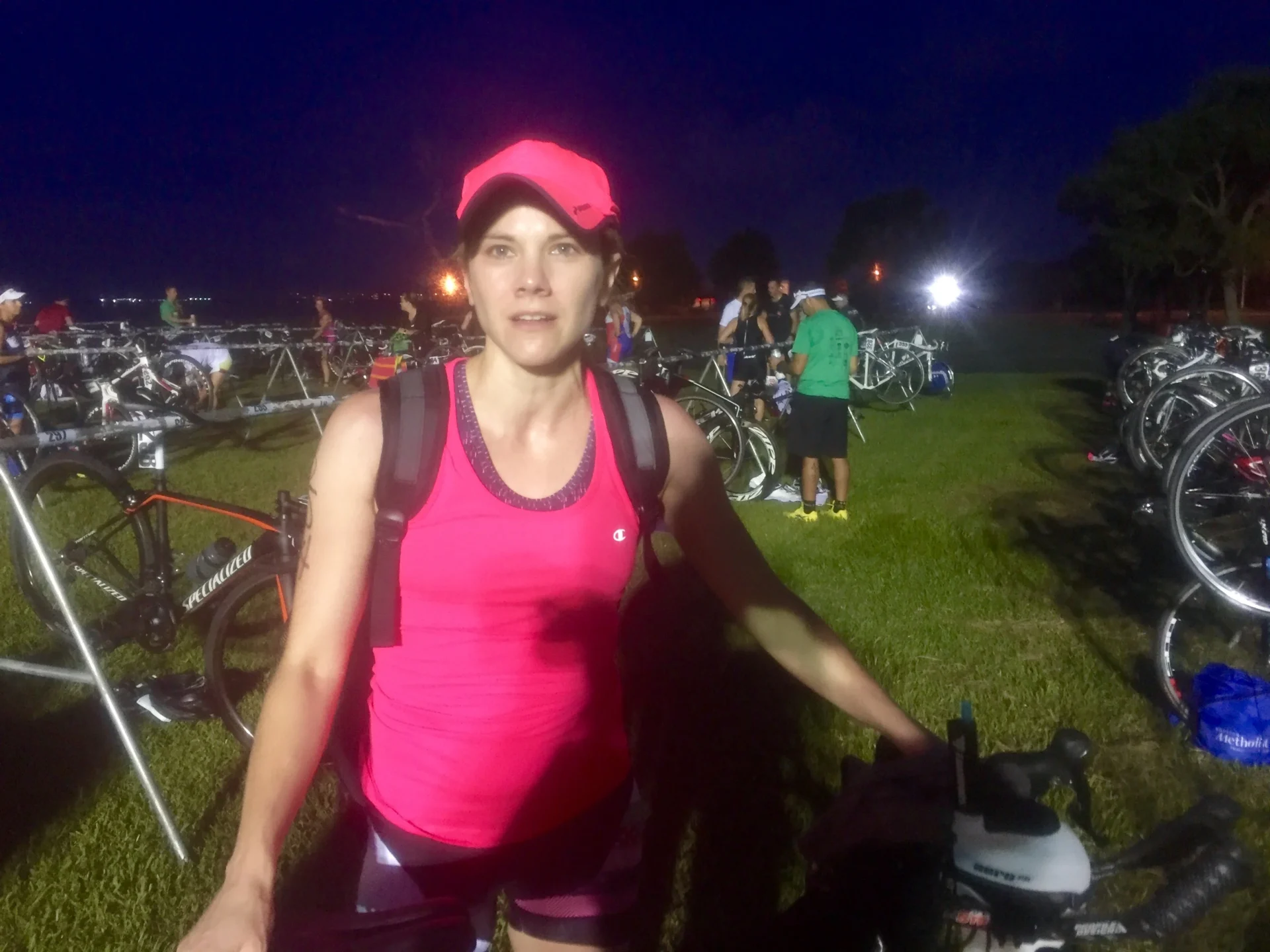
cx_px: 635
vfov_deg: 48.2
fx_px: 1064
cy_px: 476
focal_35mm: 29
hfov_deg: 61.7
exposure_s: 1/17
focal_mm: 4.15
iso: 250
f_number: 2.2
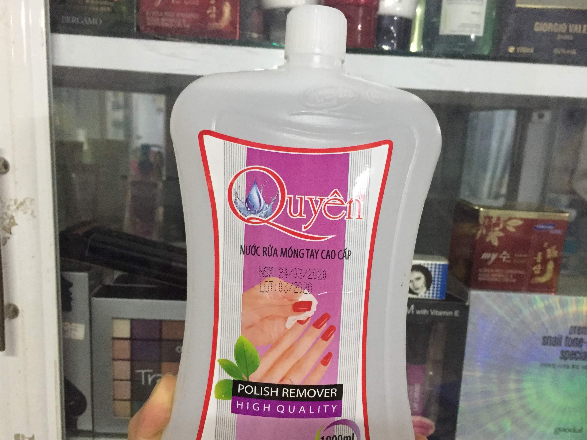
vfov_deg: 41.7
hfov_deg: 53.9
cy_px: 256
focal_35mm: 34
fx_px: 577
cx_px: 317
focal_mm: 4.15
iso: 250
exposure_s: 1/25
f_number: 2.2
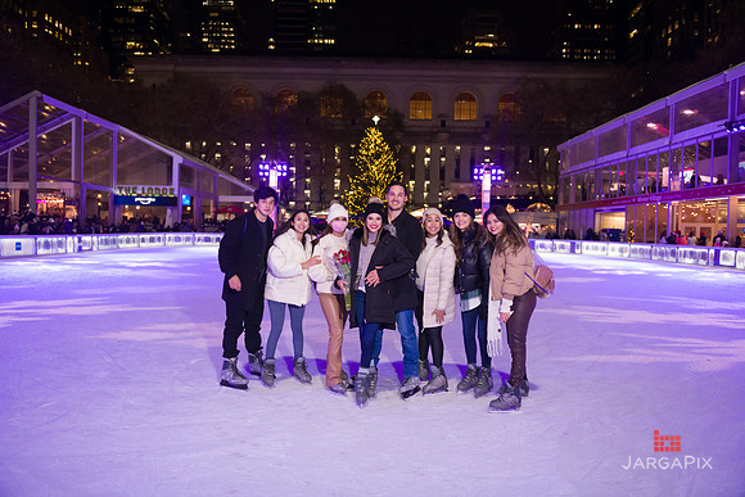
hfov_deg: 69.4
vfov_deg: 49.6
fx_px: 538
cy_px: 248
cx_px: 372
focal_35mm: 26
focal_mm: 26
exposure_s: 1/125
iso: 2000
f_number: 3.2
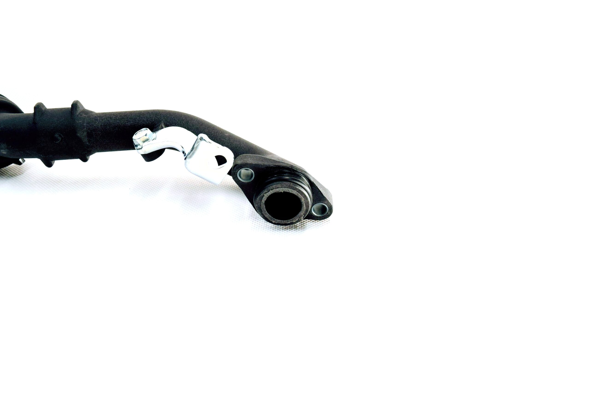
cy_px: 197
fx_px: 615
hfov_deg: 51.3
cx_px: 295
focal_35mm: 38
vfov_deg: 35.6
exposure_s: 1/160
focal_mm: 25
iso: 400
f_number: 6.3
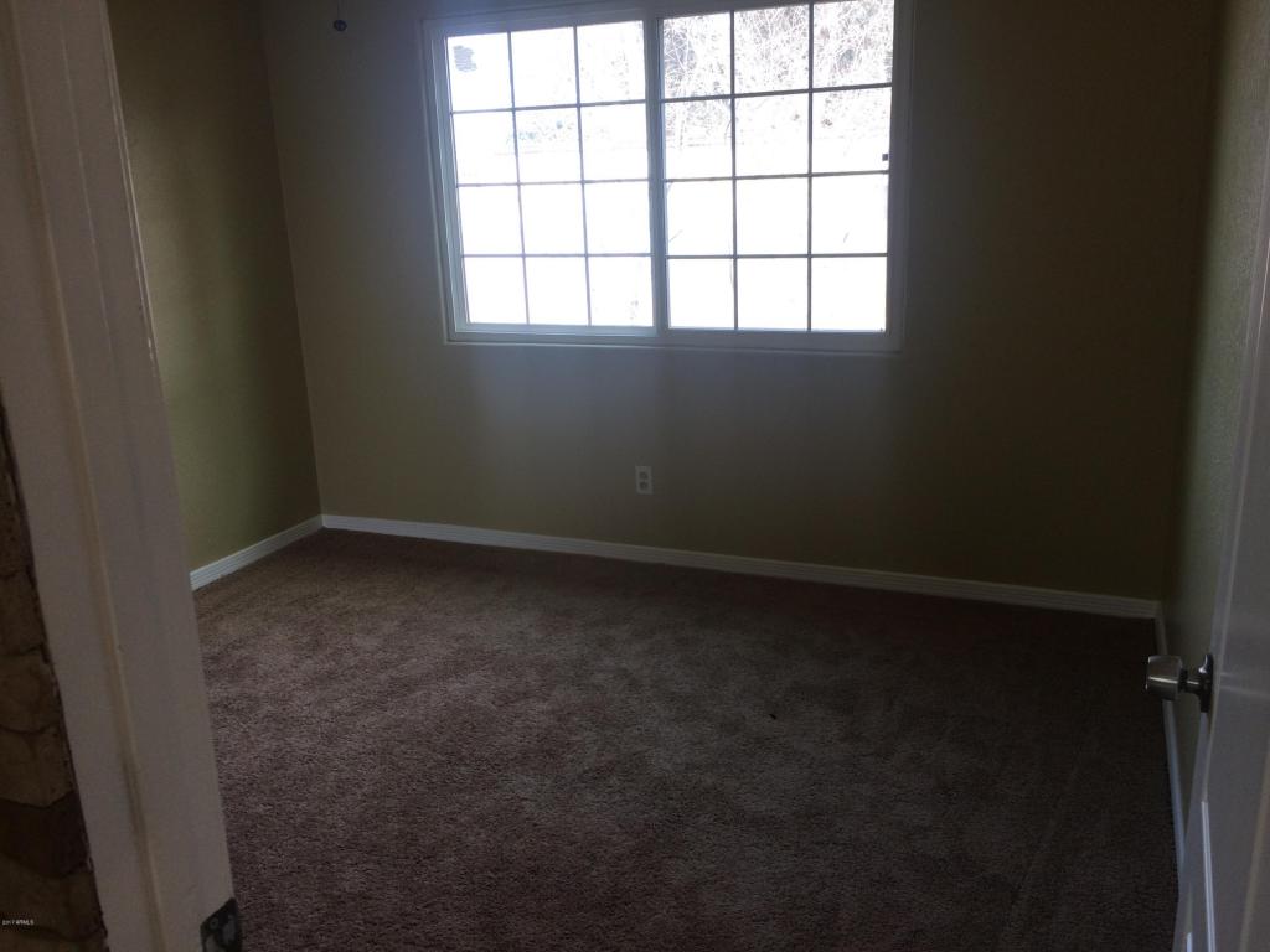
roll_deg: +0.2
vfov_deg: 48.2
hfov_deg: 61.7
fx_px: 1064
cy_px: 476
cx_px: 635
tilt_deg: -16.0
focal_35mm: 29
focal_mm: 4.15
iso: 40
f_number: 2.2
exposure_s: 1/60
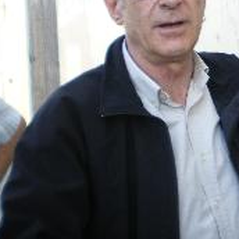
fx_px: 578
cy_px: 92
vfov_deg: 23.3
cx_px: 250
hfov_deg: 22.3
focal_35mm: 74
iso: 50
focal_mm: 6.3
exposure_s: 1/50
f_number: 3.1
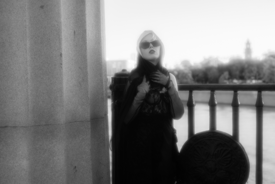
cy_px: 92
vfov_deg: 27.0
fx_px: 382
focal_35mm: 50
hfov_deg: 39.6
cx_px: 138
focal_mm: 50
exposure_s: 1/125
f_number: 4
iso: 125
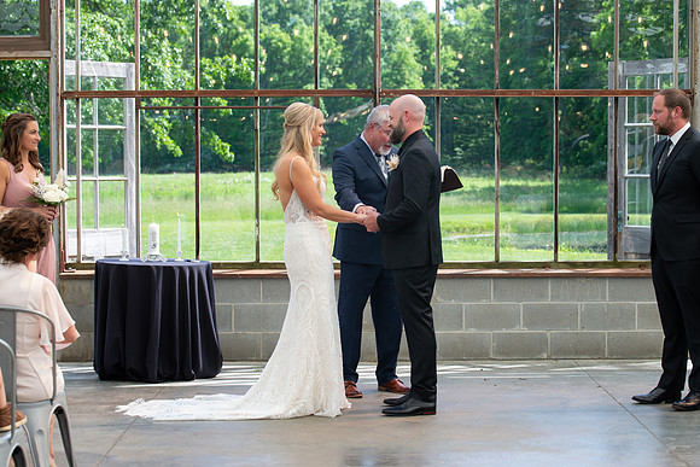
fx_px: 1727
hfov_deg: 22.9
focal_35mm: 89
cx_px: 372
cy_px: 252
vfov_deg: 15.4
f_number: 5
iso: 160
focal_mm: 80
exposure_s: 1/200
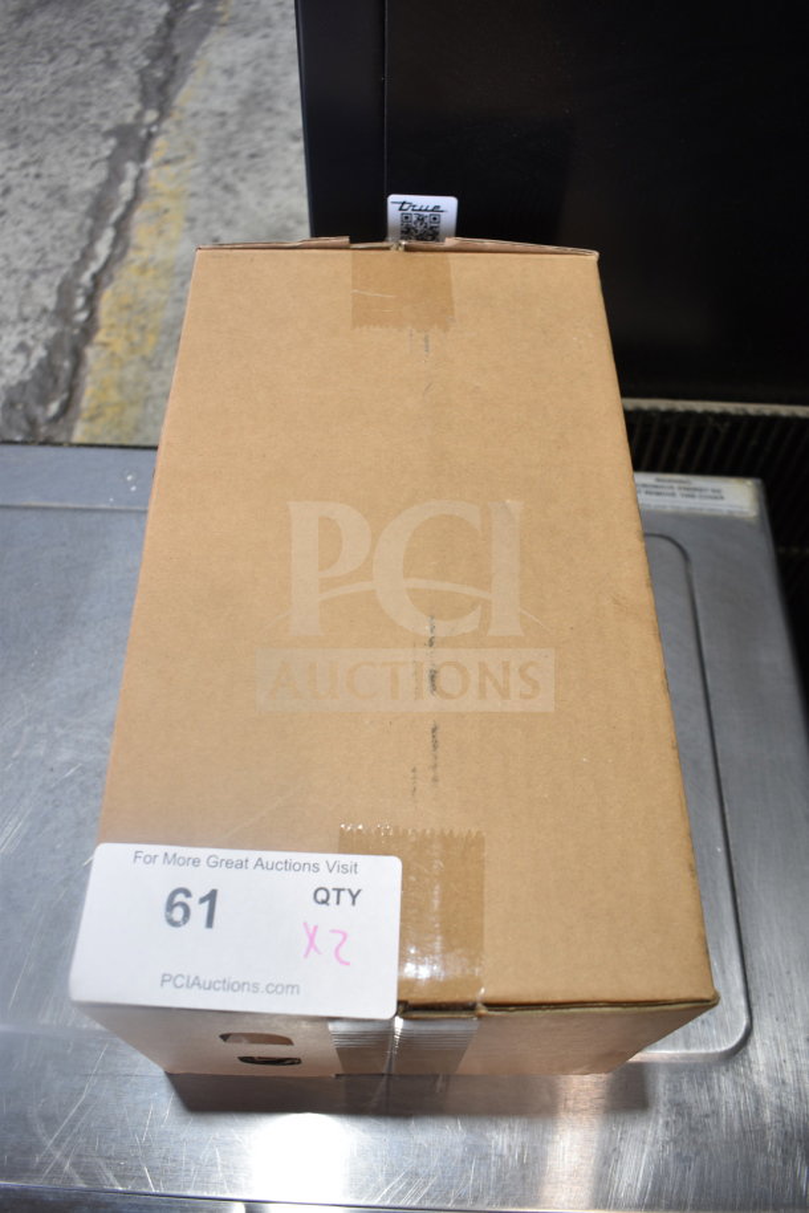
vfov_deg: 61.9
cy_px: 606
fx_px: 1011
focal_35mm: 30
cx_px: 404
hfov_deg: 43.6
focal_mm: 20
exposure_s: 1/60
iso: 200
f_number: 3.8
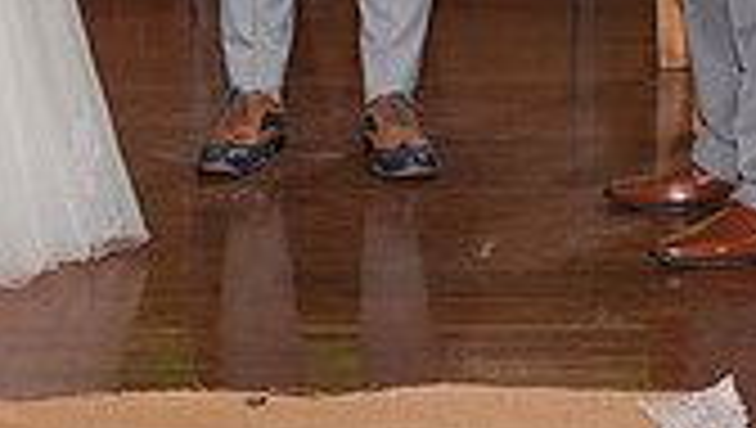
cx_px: 288
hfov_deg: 10.2
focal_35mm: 210
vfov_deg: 5.6
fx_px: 4215
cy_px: -514
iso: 800
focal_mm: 50
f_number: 3.5
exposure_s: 1/200
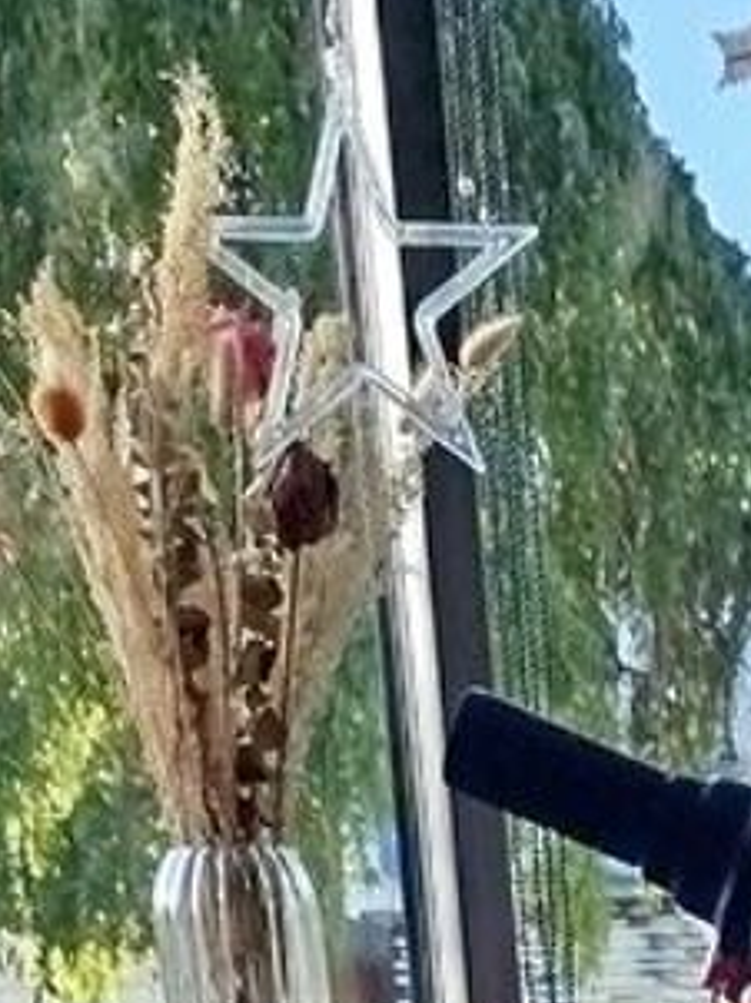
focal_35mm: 106
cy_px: 2150
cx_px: 1070
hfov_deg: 13.3
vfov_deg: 14.5
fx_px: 3071
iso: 50
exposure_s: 1/50
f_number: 1.7
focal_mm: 5.31
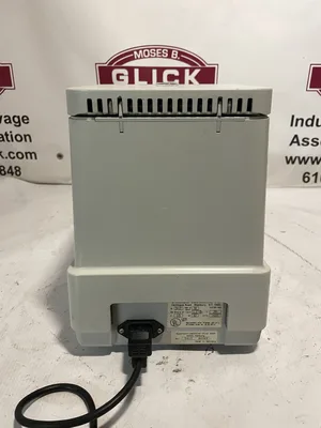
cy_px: 214
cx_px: 160
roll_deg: -0.4
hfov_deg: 53.1
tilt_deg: -23.5
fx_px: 321
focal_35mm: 26
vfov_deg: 67.3
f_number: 1.6
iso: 250
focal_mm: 4.2
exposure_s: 1/60
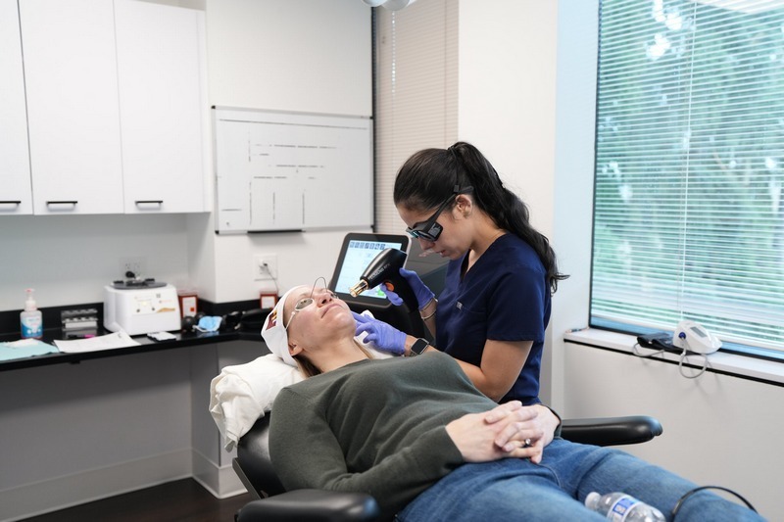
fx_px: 762
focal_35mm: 35
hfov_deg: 54.4
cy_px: 261
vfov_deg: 37.8
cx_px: 392
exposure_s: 1/60
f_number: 2.8
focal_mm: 35
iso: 640
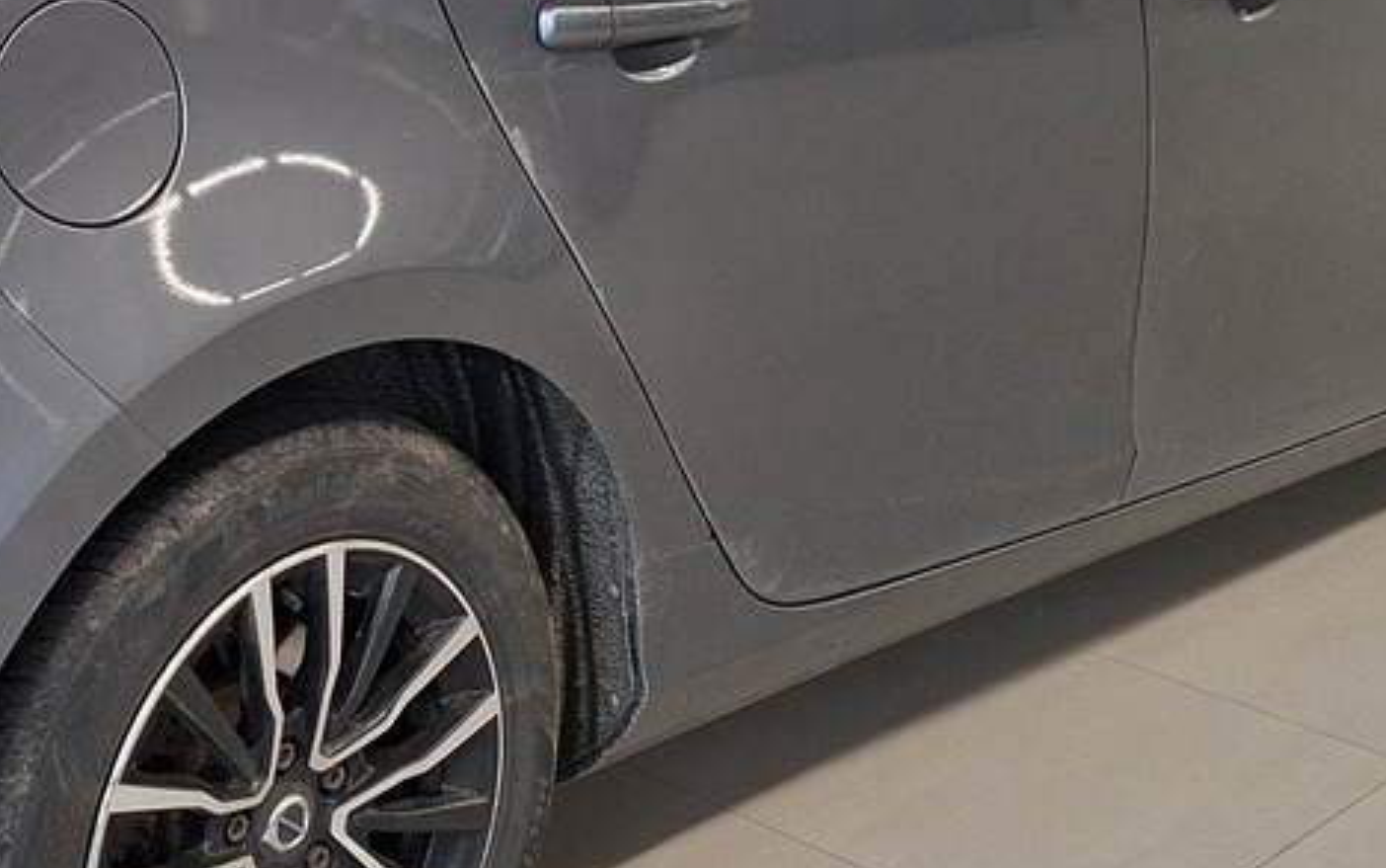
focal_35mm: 75
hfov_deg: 26.8
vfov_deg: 17.1
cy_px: 36
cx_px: 213
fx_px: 2834
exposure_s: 1/100
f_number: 1.8
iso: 64
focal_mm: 5.54
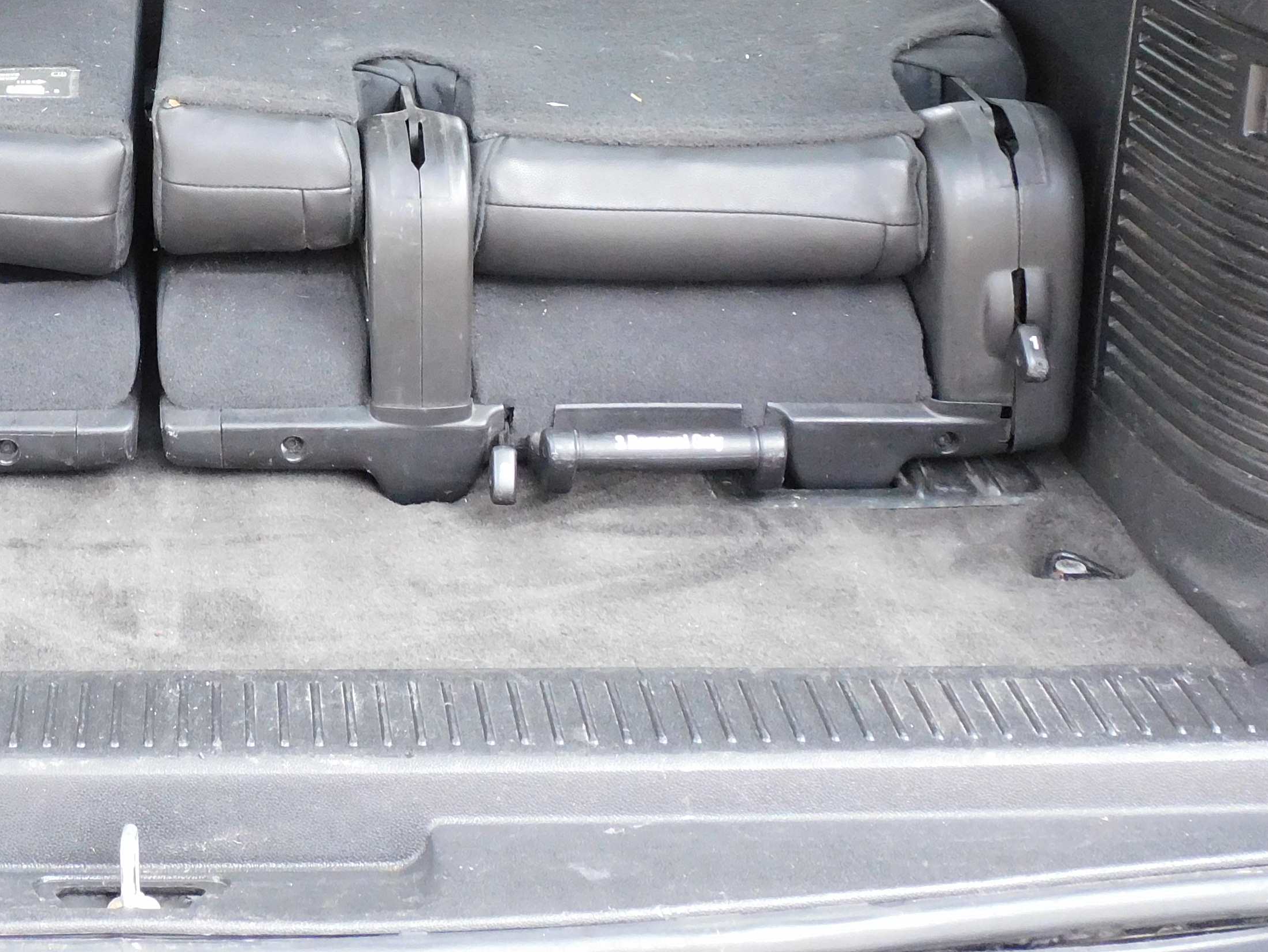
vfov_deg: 22.4
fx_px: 2308
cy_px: -1
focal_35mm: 63
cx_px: 120
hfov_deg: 29.4
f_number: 3.5
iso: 450
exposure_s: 1/60
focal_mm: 5.4
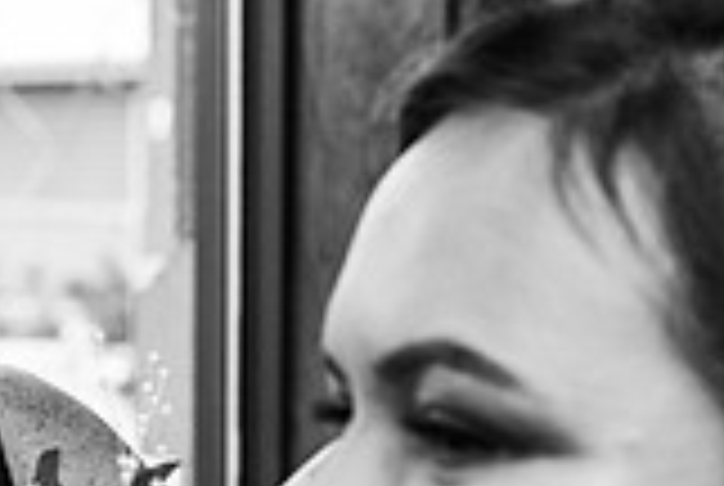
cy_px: 322
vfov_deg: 9.6
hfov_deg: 13.5
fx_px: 2901
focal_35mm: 144
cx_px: -297
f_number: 4.5
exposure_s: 1/200
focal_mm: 40
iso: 1250
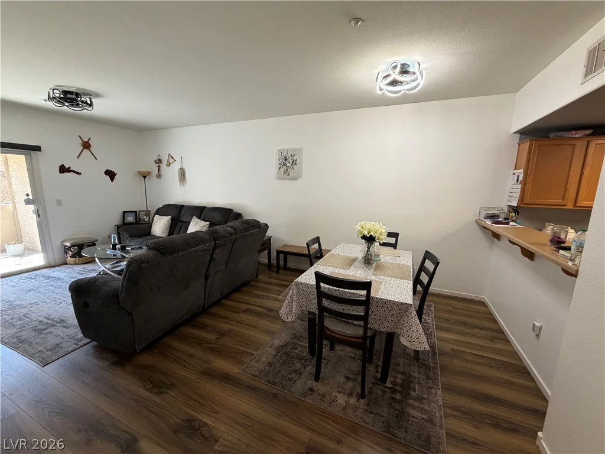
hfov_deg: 102.1
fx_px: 245
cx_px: 302
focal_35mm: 14
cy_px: 227
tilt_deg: -11.0
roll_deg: -0.3
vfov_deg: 85.7
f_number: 2.2
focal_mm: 2.22
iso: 200
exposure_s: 1/60
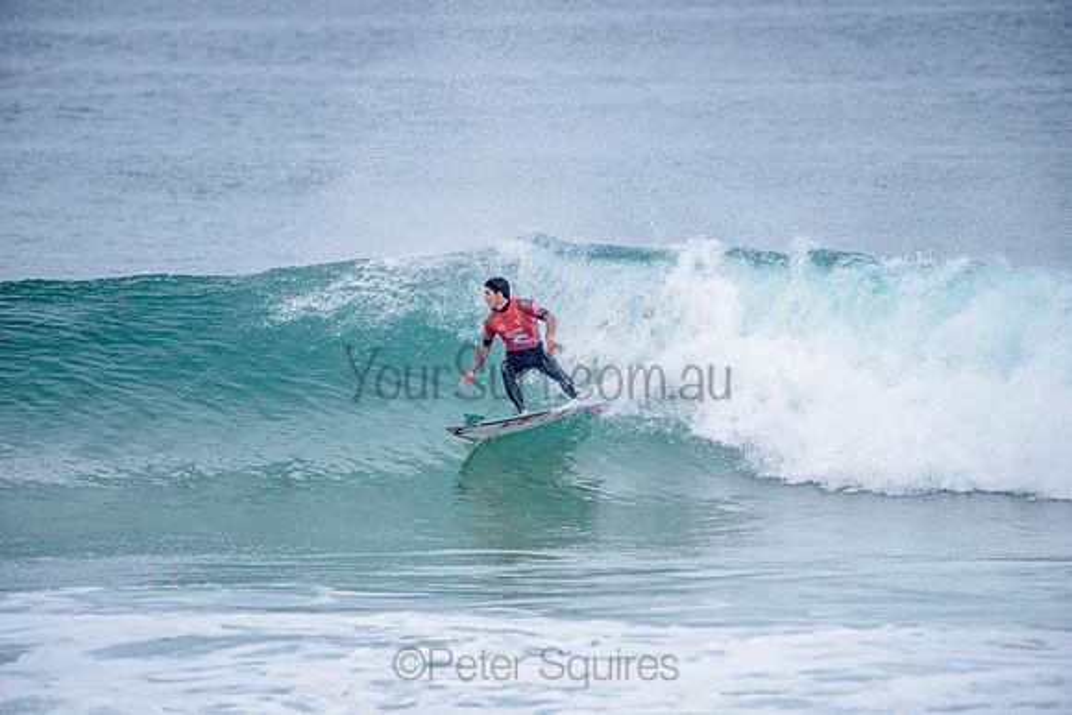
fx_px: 14892
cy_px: 358
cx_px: 536
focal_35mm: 500
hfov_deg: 4.1
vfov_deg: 2.8
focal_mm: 500
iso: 320
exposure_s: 1/2000
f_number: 5.6
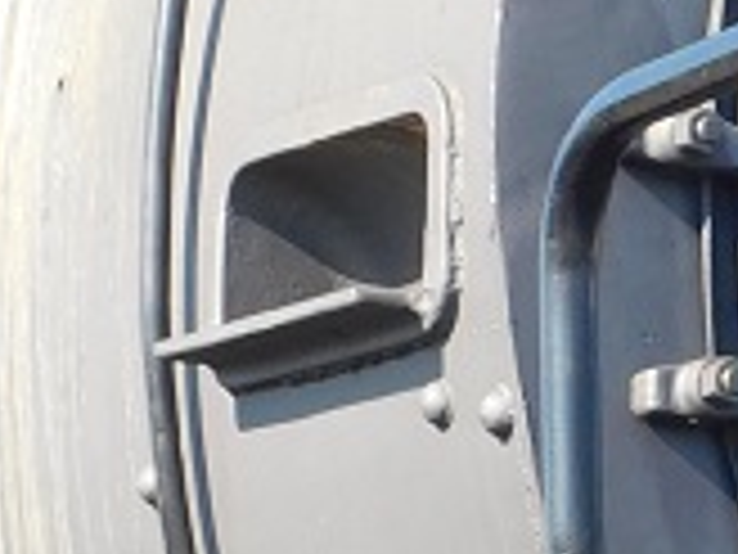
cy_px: -302
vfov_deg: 2.9
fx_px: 10894
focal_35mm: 511
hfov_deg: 3.9
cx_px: 1296
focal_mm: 16.1
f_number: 4.5
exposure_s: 1/200
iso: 125
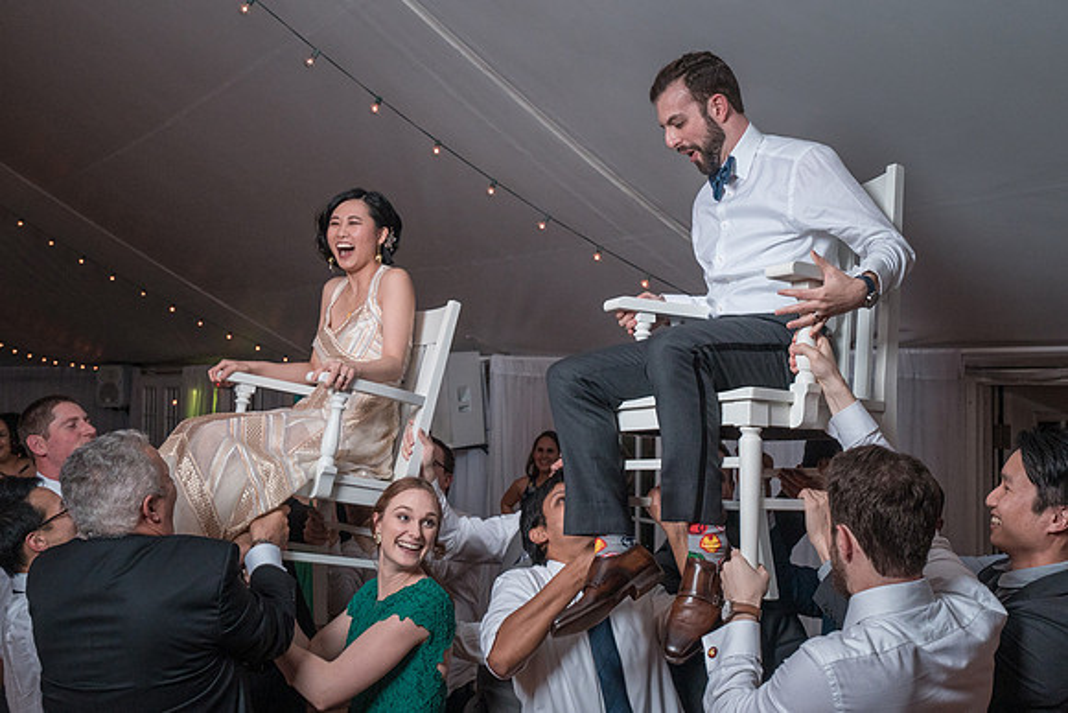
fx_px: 1206
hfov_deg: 47.6
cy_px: 321
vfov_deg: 32.9
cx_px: 607
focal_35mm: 41
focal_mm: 35
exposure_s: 1/200
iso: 2000
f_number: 5.6
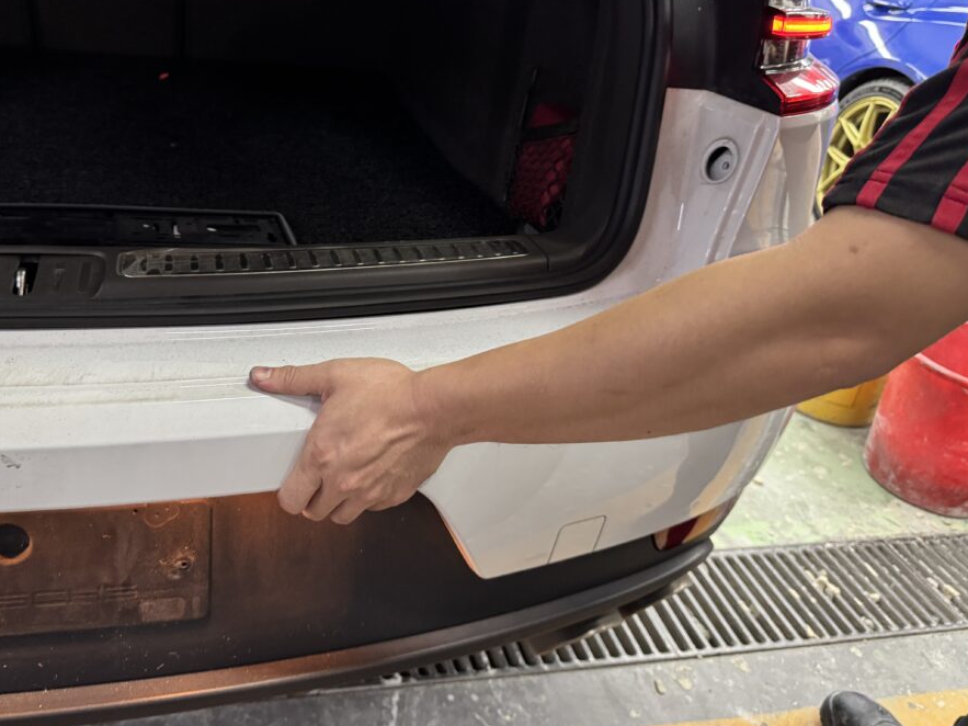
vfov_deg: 48.0
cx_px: 389
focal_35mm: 29
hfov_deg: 61.2
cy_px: 304
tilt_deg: -27.5
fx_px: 811
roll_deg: -4.2
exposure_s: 1/50
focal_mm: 6.76
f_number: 1.78
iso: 500
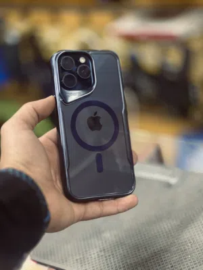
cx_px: 102
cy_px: 135
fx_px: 602
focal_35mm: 77
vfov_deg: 25.3
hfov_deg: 19.1
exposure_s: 1/33
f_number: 2.8
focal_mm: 9
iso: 250
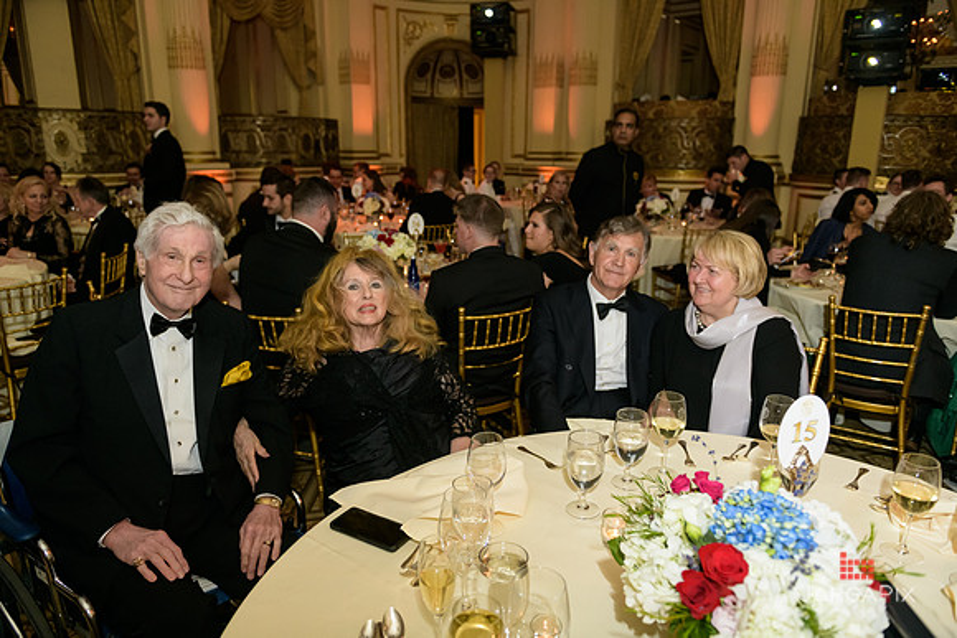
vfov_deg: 53.2
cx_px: 478
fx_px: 638
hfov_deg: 73.7
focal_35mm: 24
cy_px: 319
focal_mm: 24
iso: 1600
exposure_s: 1/100
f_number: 3.2
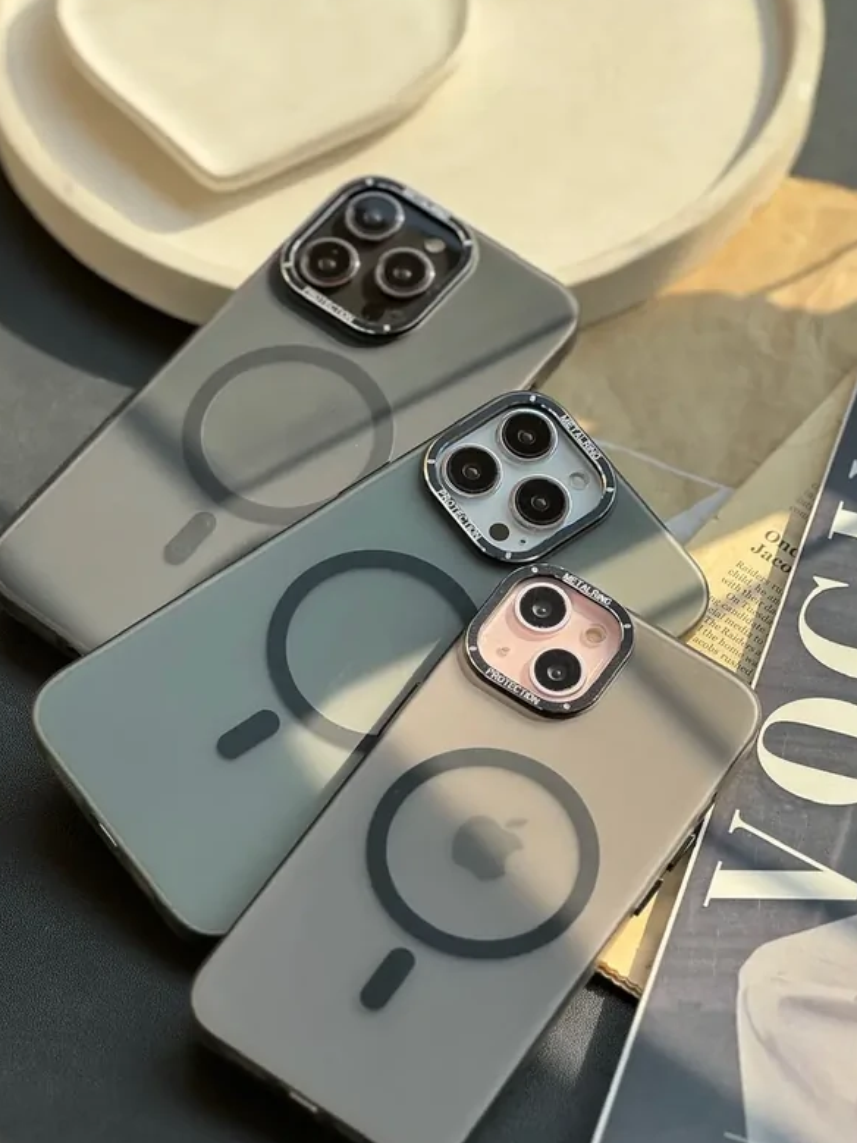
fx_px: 2939
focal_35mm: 89
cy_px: 627
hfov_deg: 16.6
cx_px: 409
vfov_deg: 22.0
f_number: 2.8
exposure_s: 1/333
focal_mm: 9
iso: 25
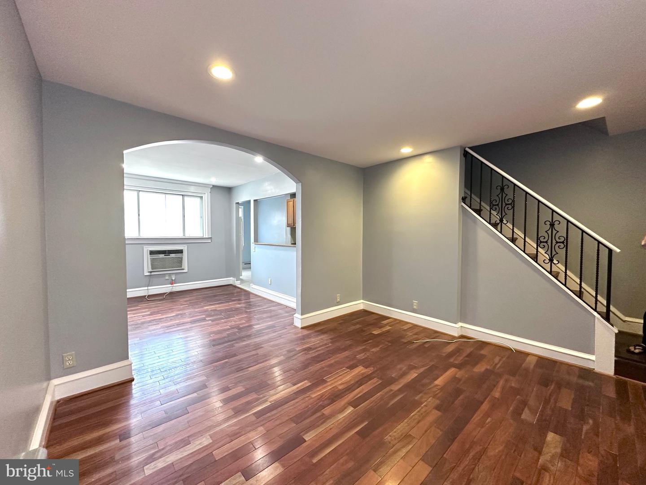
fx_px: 261
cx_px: 323
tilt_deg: -2.0
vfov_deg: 85.7
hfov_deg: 102.1
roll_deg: -0.6
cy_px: 242
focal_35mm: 14
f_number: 2.2
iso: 250
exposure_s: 1/120
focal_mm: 2.22
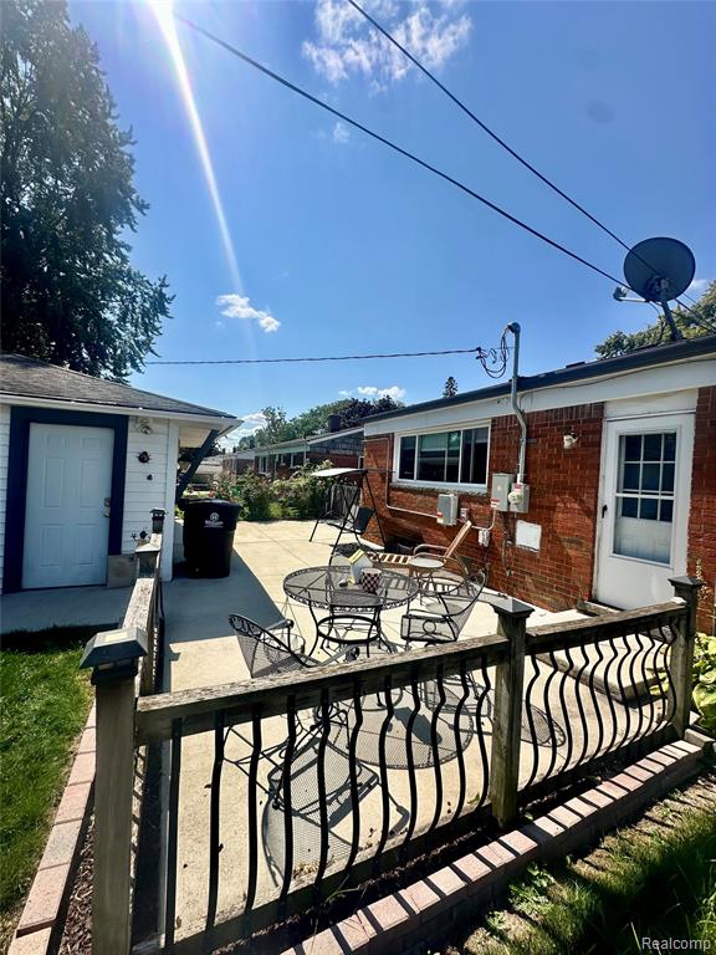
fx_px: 386
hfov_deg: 85.7
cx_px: 358
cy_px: 478
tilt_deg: +0.8
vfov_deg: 102.1
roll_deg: -3.0
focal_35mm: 14
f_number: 2.2
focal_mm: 2.22
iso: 50
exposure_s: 1/3125
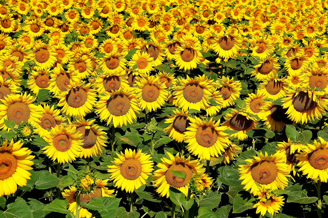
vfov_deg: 13.3
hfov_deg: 19.8
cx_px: 185
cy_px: 94
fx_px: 938
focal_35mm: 103
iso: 200
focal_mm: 56
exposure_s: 1/500
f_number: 10
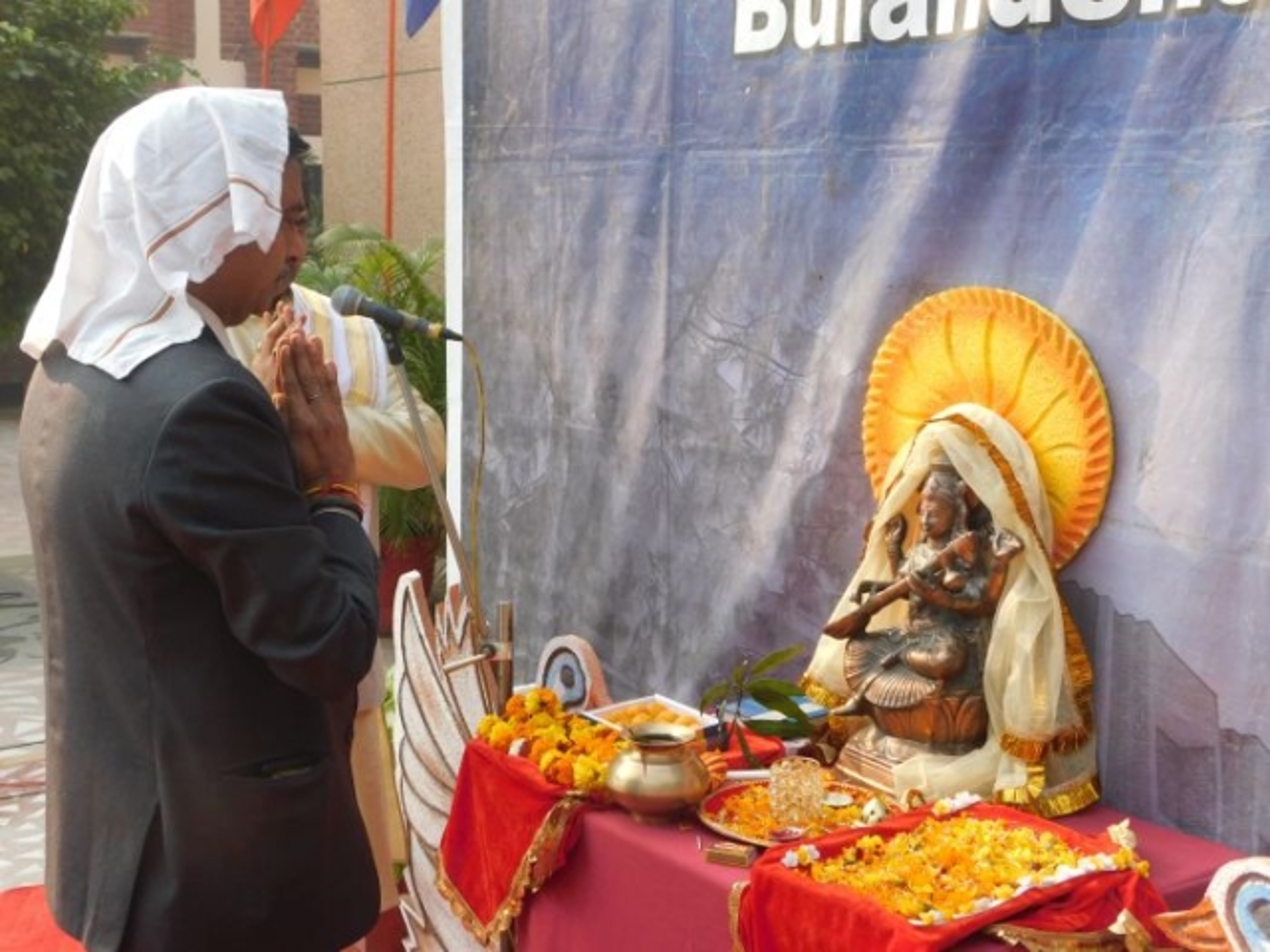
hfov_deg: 42.1
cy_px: 476
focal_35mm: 45
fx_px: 1651
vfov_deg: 32.2
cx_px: 635
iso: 125
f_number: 3.7
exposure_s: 1/200
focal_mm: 8
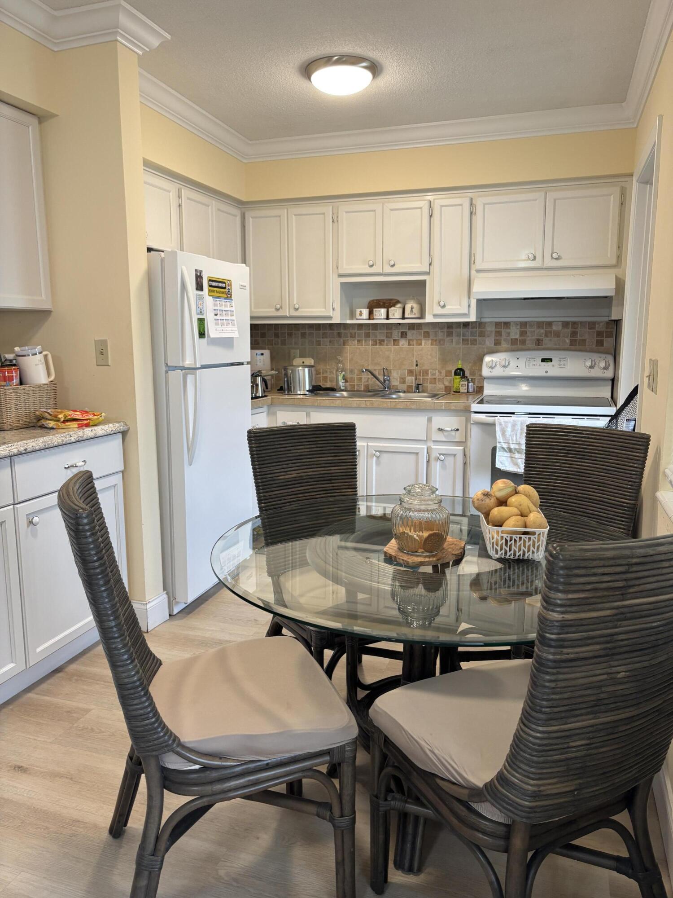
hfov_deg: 53.1
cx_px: 336
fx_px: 674
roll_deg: -0.6
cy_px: 449
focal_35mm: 26
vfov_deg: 67.3
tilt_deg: -9.7
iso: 125
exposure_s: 1/60
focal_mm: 5.96
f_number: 1.6
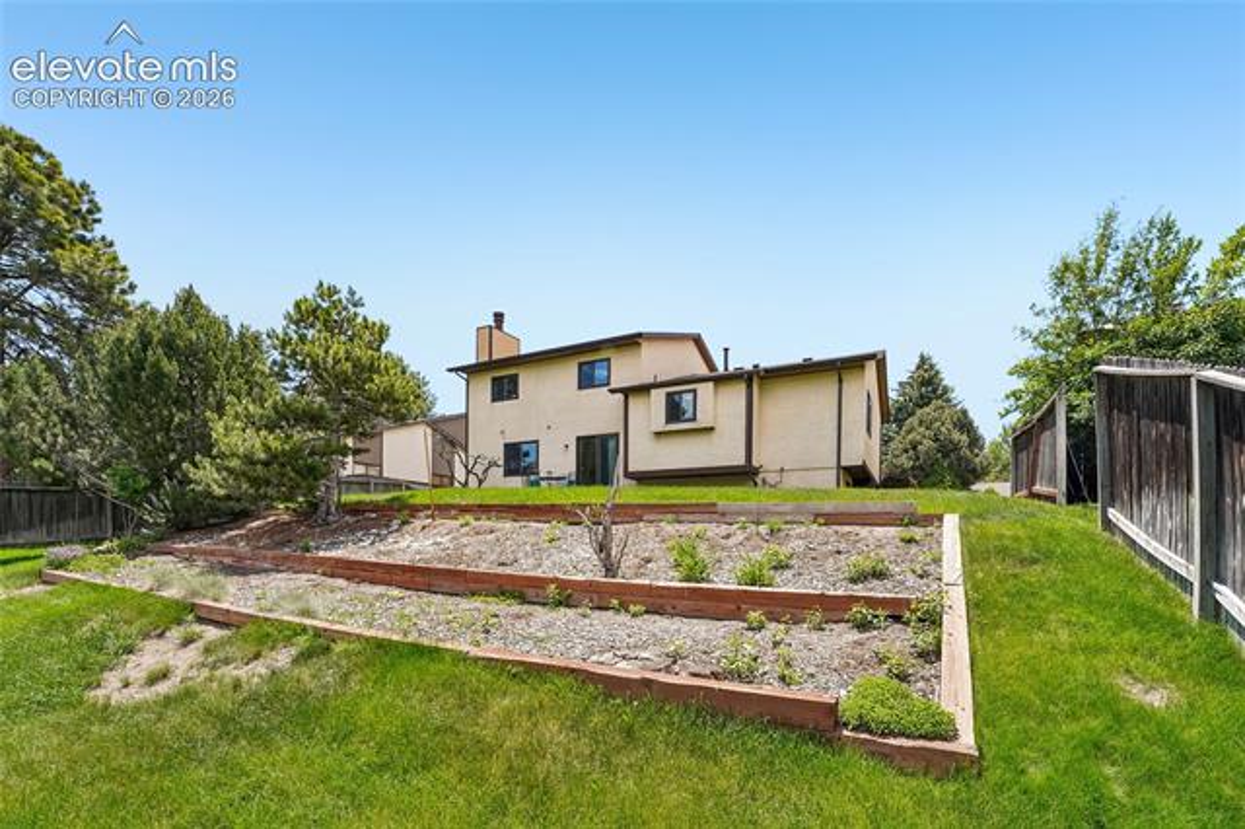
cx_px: 622
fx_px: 505
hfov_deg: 101.9
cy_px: 414
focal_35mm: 15
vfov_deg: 78.8
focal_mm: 14.6
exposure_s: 1/125
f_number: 8
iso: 100
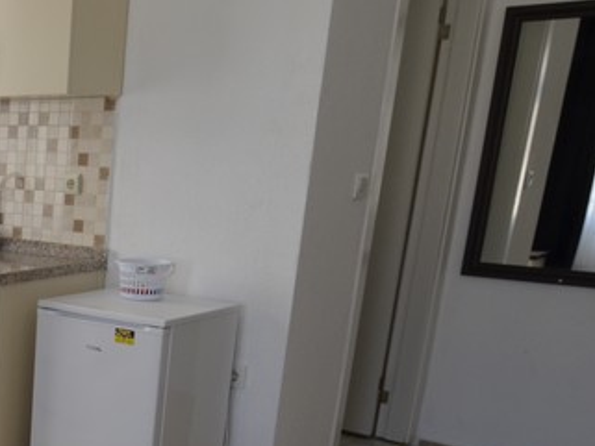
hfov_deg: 29.9
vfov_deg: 27.9
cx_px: -185
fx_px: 869
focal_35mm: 51
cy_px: 389
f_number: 5.6
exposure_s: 1/60
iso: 250
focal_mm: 11
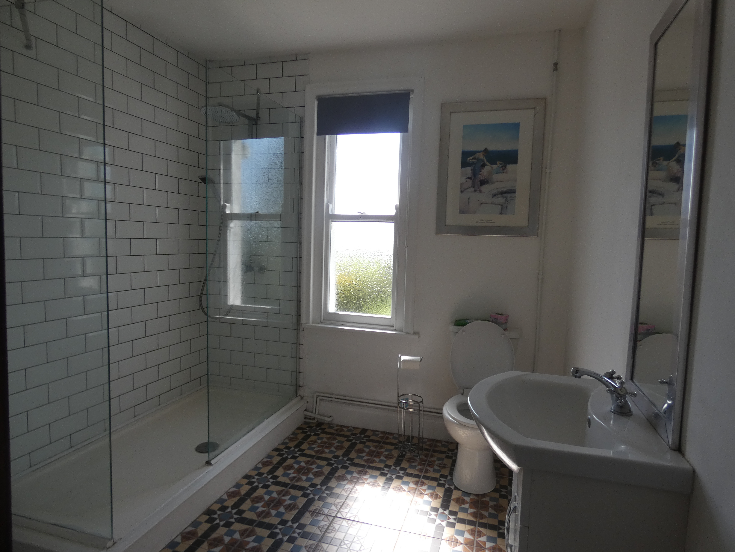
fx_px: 425
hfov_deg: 81.7
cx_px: 368
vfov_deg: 66.0
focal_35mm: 20
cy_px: 276
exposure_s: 1/320
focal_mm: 3.6
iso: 80
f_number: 2.8
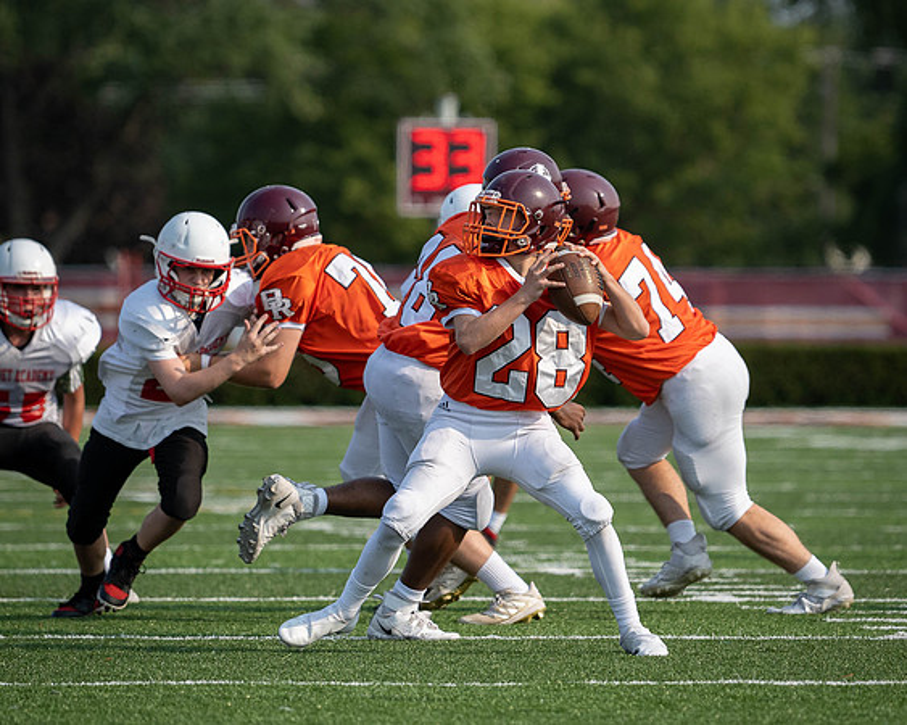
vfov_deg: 3.9
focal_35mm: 397
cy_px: 280
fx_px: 10654
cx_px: 514
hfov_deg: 4.9
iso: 200
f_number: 2.8
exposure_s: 1/4000
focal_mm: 200
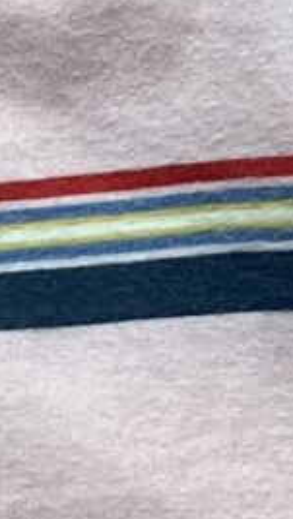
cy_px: 502
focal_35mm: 233
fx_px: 3214
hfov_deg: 4.9
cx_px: -658
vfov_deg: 9.2
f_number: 1.8
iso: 80
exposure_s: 1/73
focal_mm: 3.99
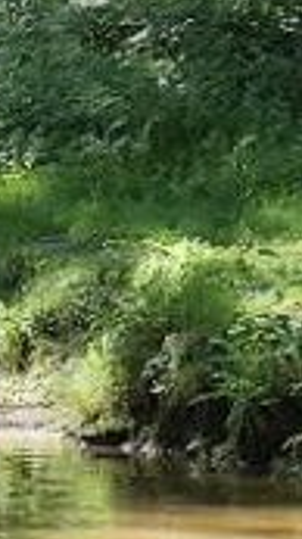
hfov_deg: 2.5
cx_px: 59
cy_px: 922
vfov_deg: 4.4
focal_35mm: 491
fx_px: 7007
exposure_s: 1/125
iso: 200
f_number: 2.8
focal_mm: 38
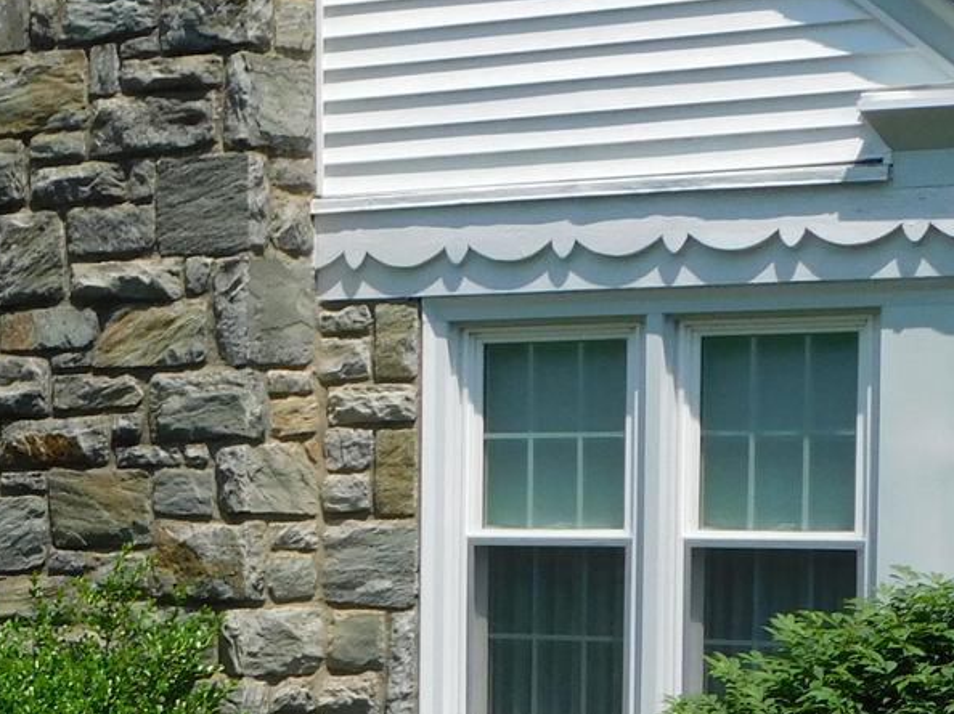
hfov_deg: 13.5
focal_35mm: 138
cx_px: -482
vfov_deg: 10.6
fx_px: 3802
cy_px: 777
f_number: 3.6
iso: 125
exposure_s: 1/1250
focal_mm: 7.1
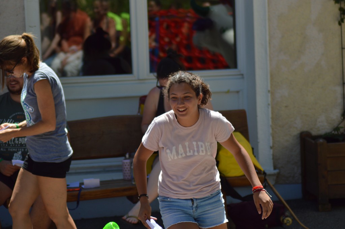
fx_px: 2370
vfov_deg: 5.5
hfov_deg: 8.3
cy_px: 114
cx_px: 172
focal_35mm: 248
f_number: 4.5
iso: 100
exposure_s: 1/1000
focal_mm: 165
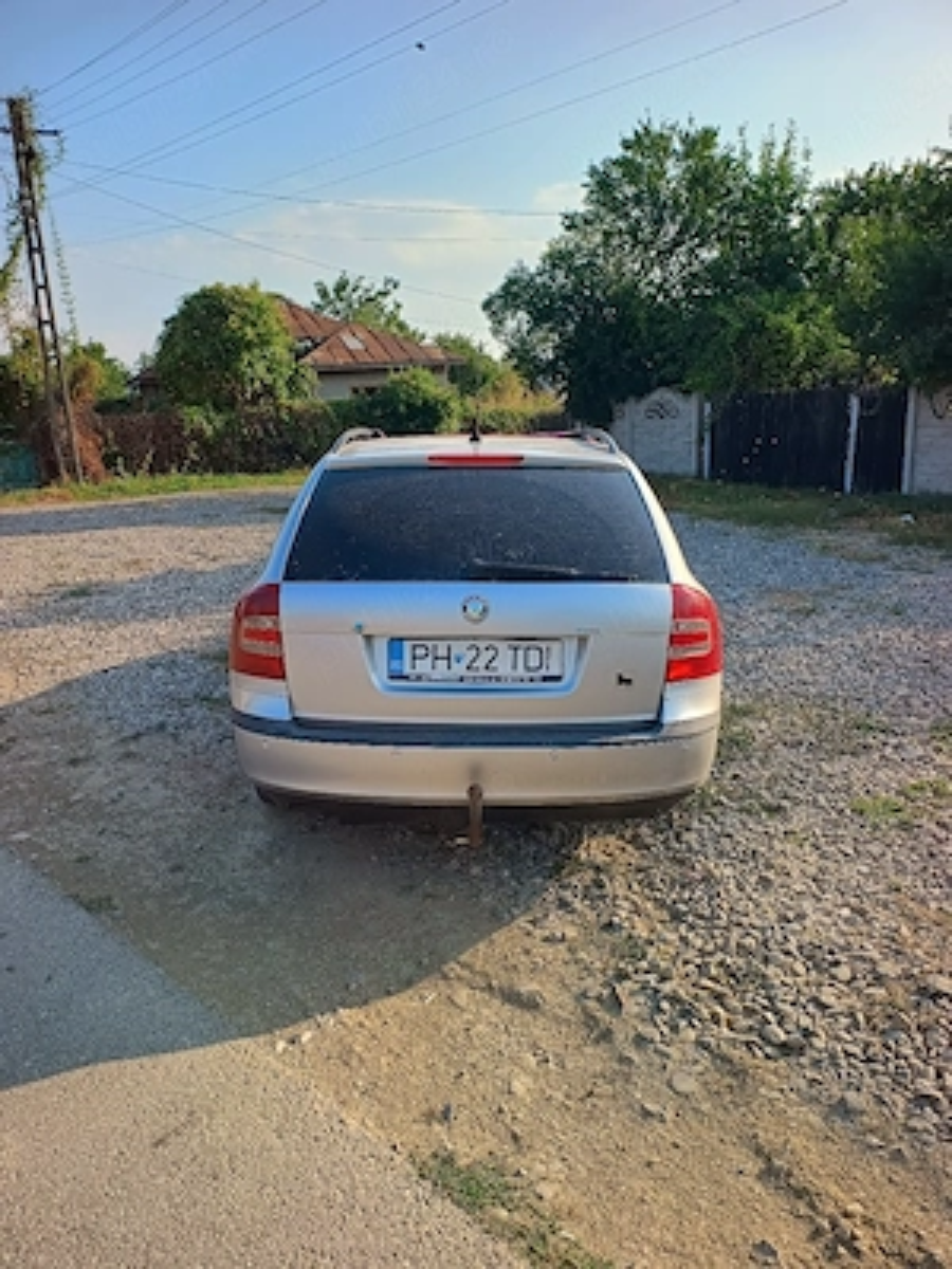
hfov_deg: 56.8
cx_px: 476
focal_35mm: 24
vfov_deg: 71.6
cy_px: 634
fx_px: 880
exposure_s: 1/1250
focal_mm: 5.89
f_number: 1.4
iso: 103
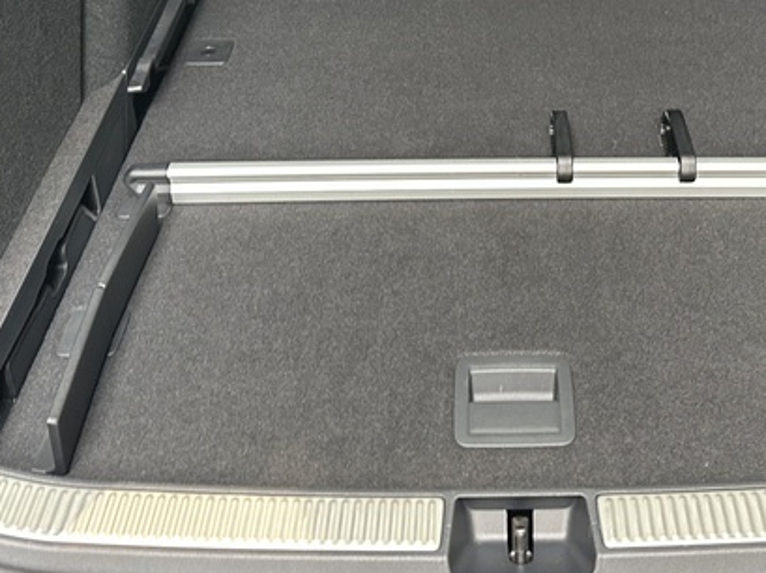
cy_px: 36
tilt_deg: -32.7
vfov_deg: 29.3
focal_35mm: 47
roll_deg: -1.5
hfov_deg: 40.0
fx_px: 1039
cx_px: 511
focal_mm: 6.86
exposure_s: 1/60
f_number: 1.78
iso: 400
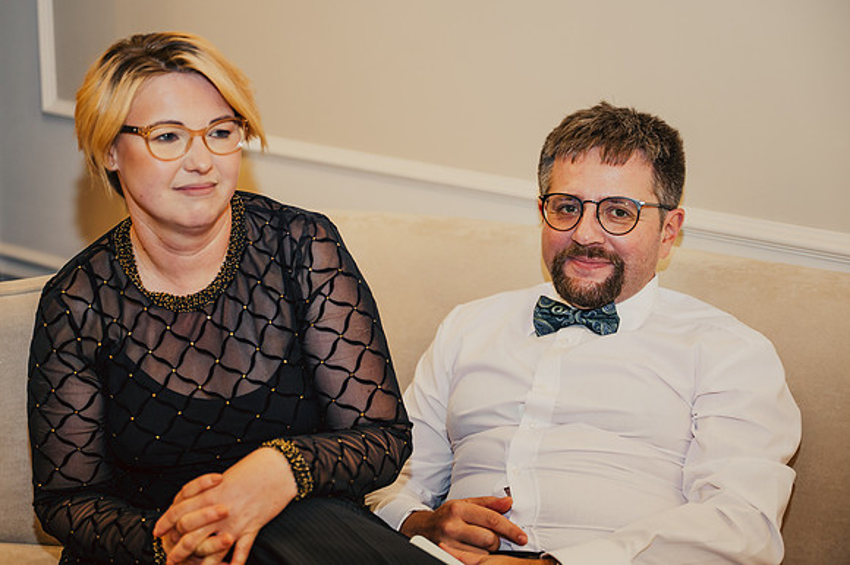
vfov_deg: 21.1
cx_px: 416
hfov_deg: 31.3
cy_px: 272
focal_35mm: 64
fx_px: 1519
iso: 1000
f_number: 2.8
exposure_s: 1/200
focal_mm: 62
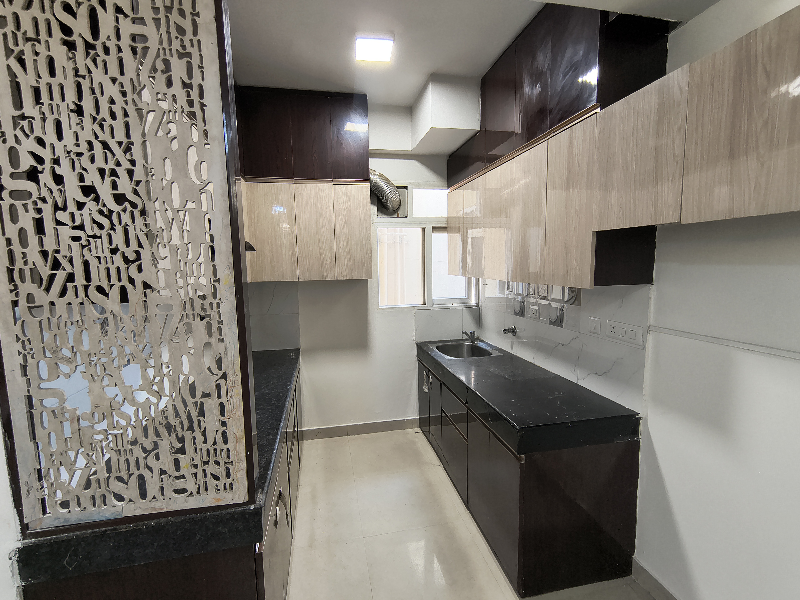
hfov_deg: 110.5
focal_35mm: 12
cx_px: 400
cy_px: 300
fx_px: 277
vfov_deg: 94.5
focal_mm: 2.13
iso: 293
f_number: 2.2
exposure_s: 1/33.3
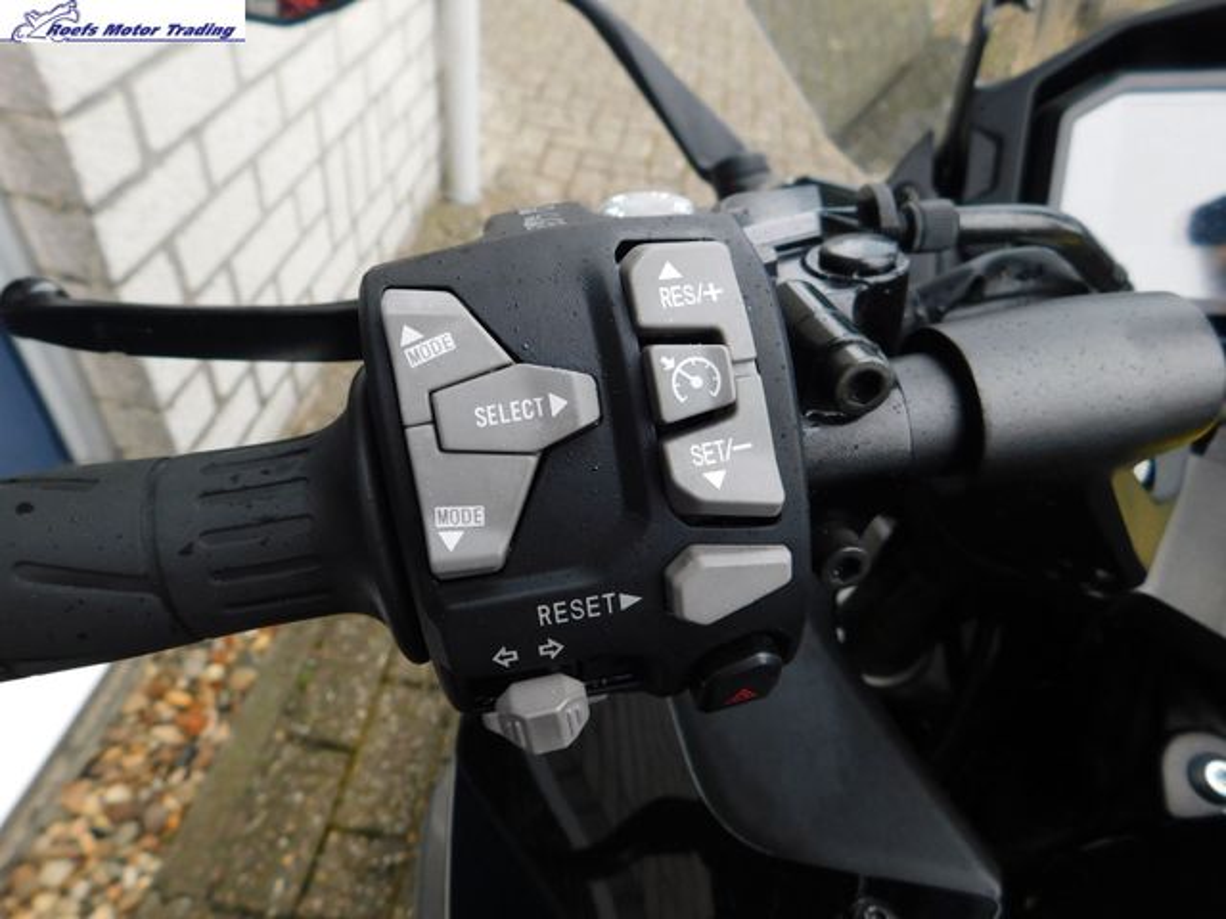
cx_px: 613
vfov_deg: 58.9
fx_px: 815
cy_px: 460
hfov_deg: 73.9
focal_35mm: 23
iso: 125
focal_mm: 4
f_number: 3
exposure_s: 1/200
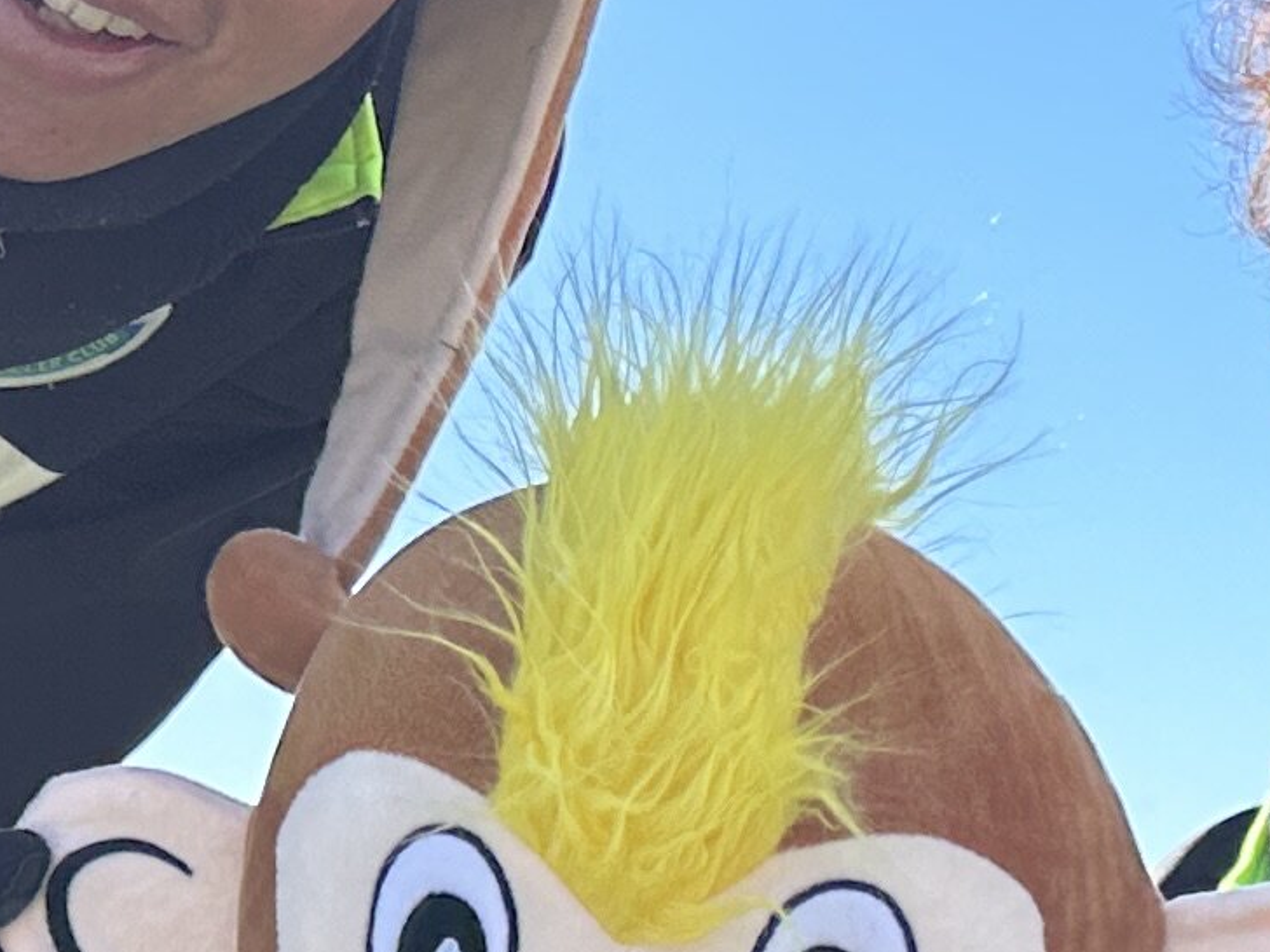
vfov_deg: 10.9
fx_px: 4880
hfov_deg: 14.8
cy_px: 1173
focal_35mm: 133
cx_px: 652
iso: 80
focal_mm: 6.9
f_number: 1.8
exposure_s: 1/1751
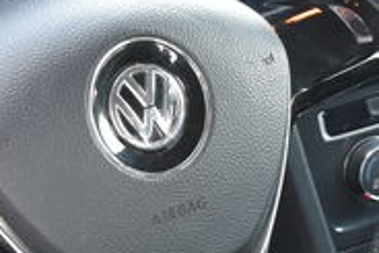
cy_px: 147
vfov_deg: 8.4
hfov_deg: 12.6
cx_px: 157
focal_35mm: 163
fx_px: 1717
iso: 640
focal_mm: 20
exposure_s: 1/60
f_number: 4
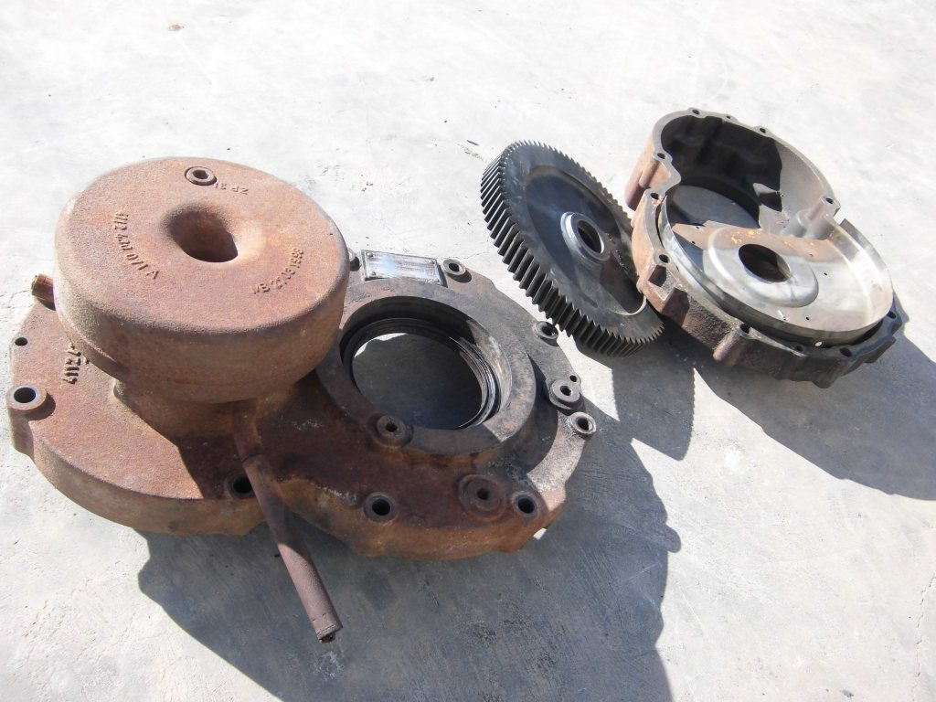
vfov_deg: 53.1
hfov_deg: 67.3
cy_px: 351
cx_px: 468
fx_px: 703
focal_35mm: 26
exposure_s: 1/400
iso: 100
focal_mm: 4.7
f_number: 2.8
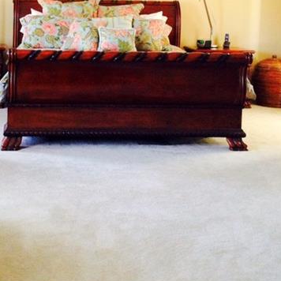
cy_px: 44
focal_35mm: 63
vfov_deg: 26.6
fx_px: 579
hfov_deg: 27.0
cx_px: 75
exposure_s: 1/20
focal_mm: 4.12
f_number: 2.4
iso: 320
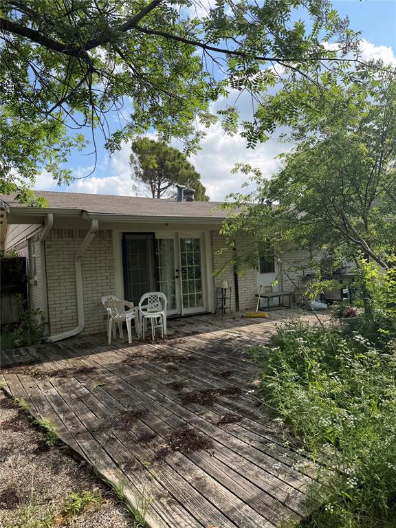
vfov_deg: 71.6
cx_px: 198
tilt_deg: -1.6
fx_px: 366
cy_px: 264
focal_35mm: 24
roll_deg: +3.6
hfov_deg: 56.8
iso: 80
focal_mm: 6.76
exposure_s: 1/2703
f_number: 1.78
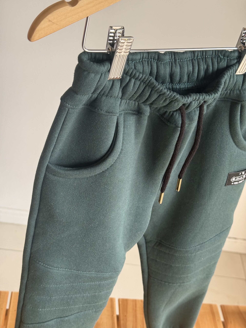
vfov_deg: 39.7
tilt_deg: -36.0
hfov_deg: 30.3
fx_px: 455
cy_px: 164
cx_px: 123
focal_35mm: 48
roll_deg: -11.3
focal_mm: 6.76
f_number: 1.78
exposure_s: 1/72
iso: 100
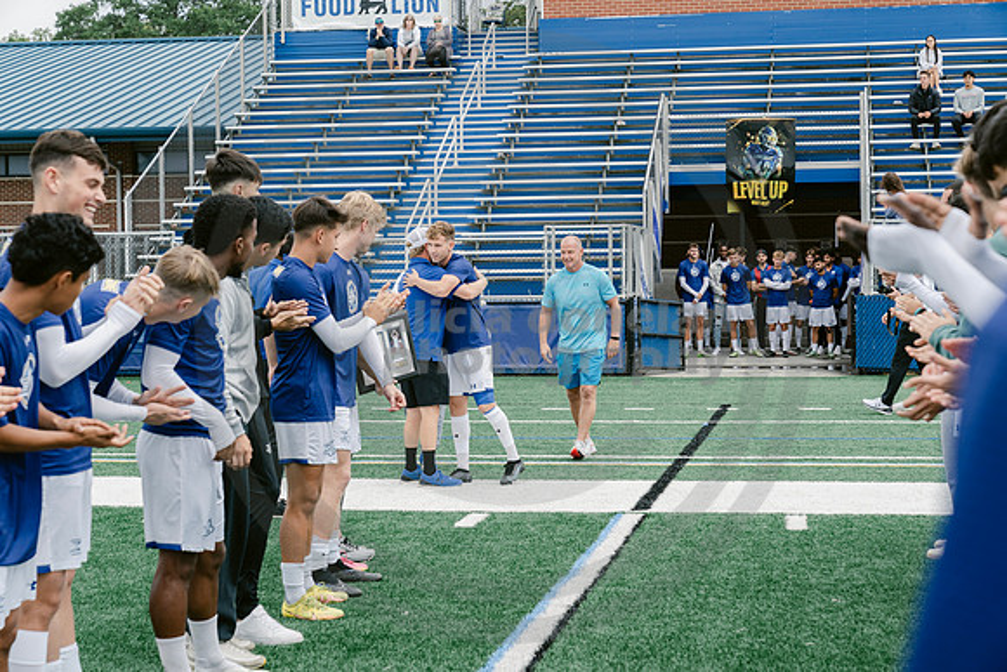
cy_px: 336
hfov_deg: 28.8
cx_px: 504
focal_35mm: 70
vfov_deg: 19.5
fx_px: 1958
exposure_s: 1/500
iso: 400
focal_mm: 70
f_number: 5.6
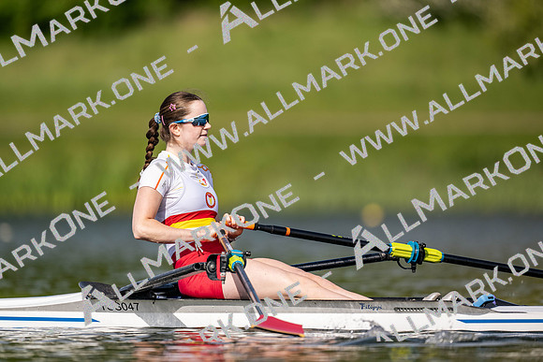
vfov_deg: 2.3
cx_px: 272
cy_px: 181
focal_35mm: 600
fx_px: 9052
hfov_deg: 3.4
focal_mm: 600
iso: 200
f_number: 4
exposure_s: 1/2500
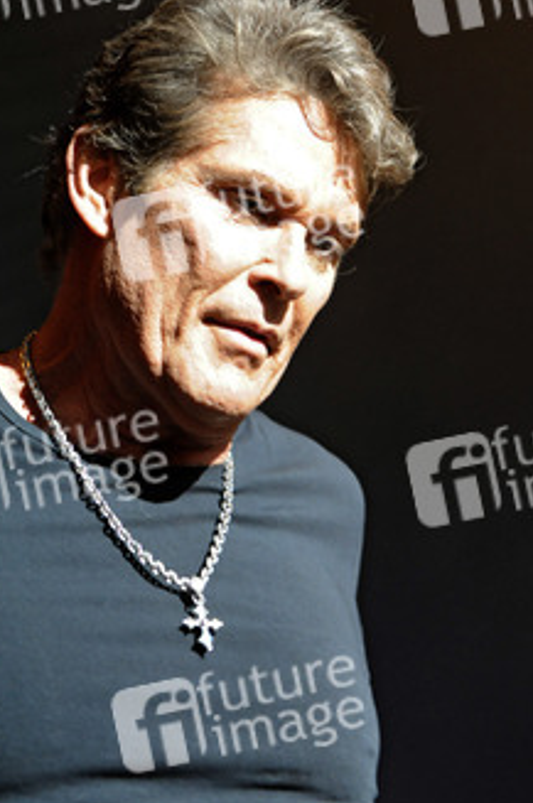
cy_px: 346
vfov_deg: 20.8
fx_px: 2183
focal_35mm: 98
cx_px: 309
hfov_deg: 13.9
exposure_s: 1/125
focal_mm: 80
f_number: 5.6
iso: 4000
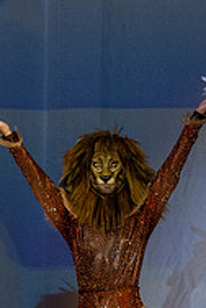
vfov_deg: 2.0
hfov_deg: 1.3
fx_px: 8996
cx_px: -170
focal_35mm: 1052
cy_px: 392
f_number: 7.1
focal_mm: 130
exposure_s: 1/160
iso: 640
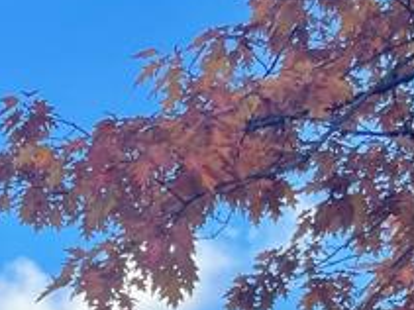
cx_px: -473
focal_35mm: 126
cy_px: 508
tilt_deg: +17.0
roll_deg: +0.2
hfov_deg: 13.1
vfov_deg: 11.1
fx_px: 1506
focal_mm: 4.2
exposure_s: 1/487
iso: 32
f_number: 1.6
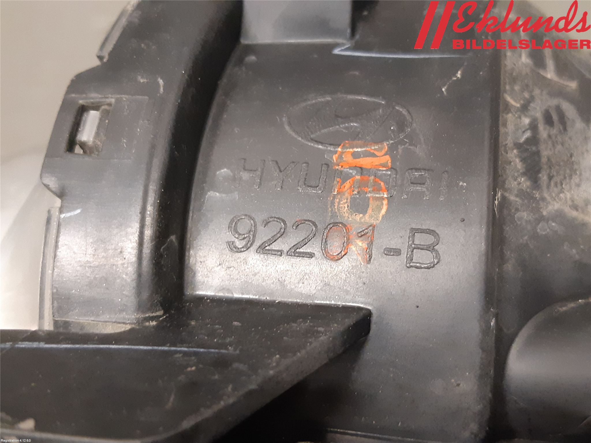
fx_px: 444
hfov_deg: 67.3
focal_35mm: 26
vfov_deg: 53.1
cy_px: 222
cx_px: 296
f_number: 1.7
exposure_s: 1/50
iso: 320
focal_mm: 3.93
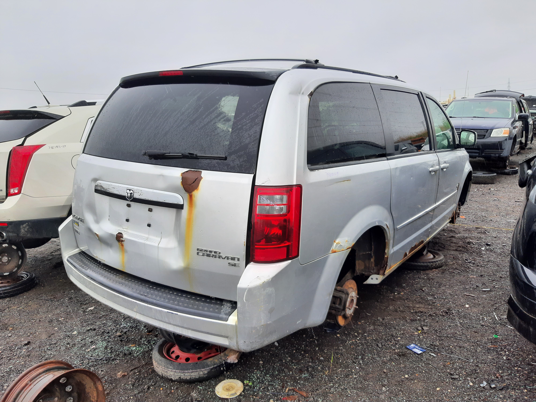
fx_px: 403
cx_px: 268
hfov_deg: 67.3
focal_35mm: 26
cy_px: 201
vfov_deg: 53.1
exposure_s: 1/378
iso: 40
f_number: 1.7
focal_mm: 3.92
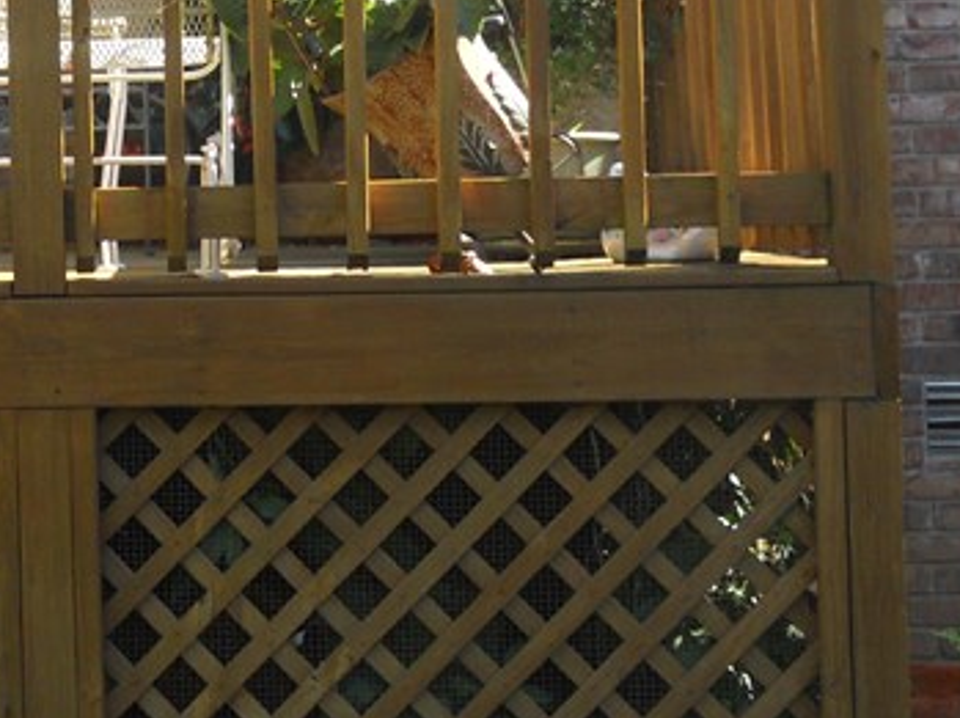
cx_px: -66
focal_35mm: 94
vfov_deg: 15.2
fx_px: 2604
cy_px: -113
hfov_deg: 20.1
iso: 125
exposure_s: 1/250
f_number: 2.8
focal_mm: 5.7
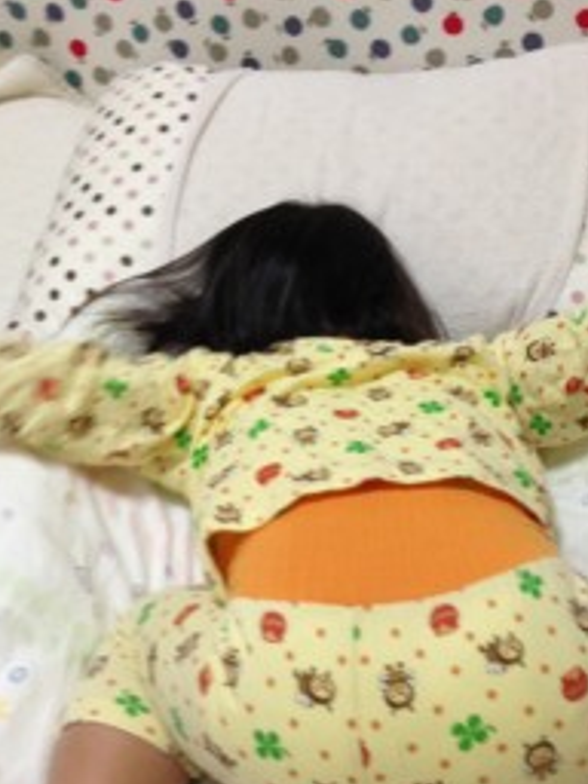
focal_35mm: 58
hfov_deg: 25.1
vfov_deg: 33.2
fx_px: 1314
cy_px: 432
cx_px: 389
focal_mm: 4.13
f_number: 2.4
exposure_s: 1/20
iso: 80
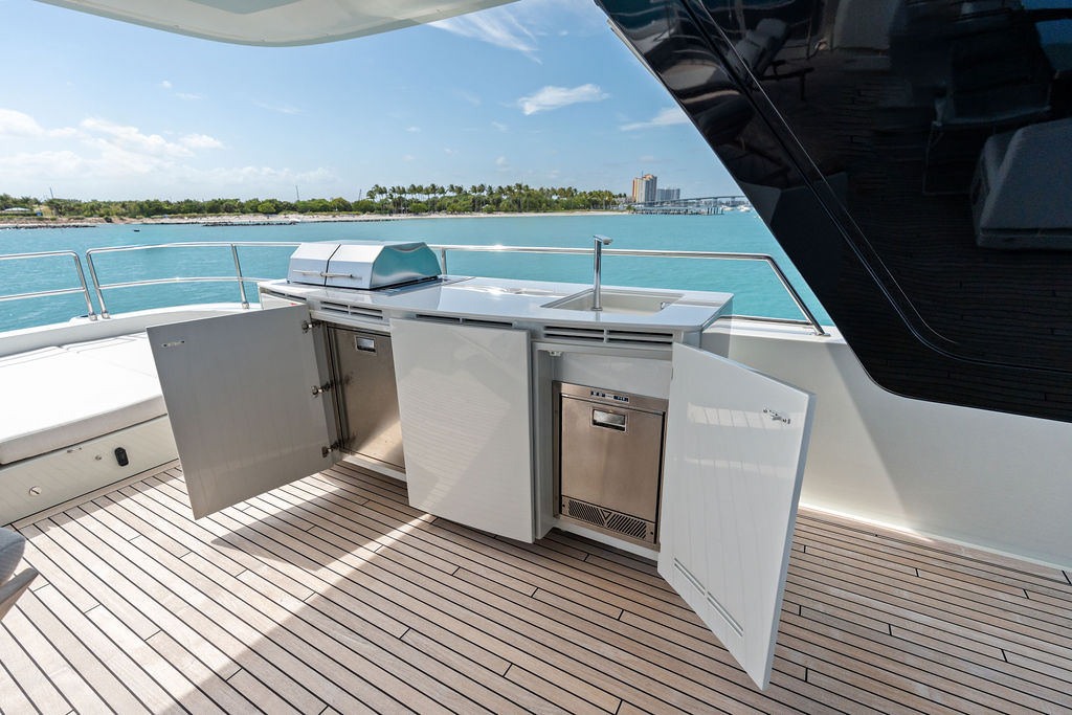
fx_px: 476
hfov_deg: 96.7
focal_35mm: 16
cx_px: 536
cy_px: 358
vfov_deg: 73.8
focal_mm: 16
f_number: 5.6
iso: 800
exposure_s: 1/3200
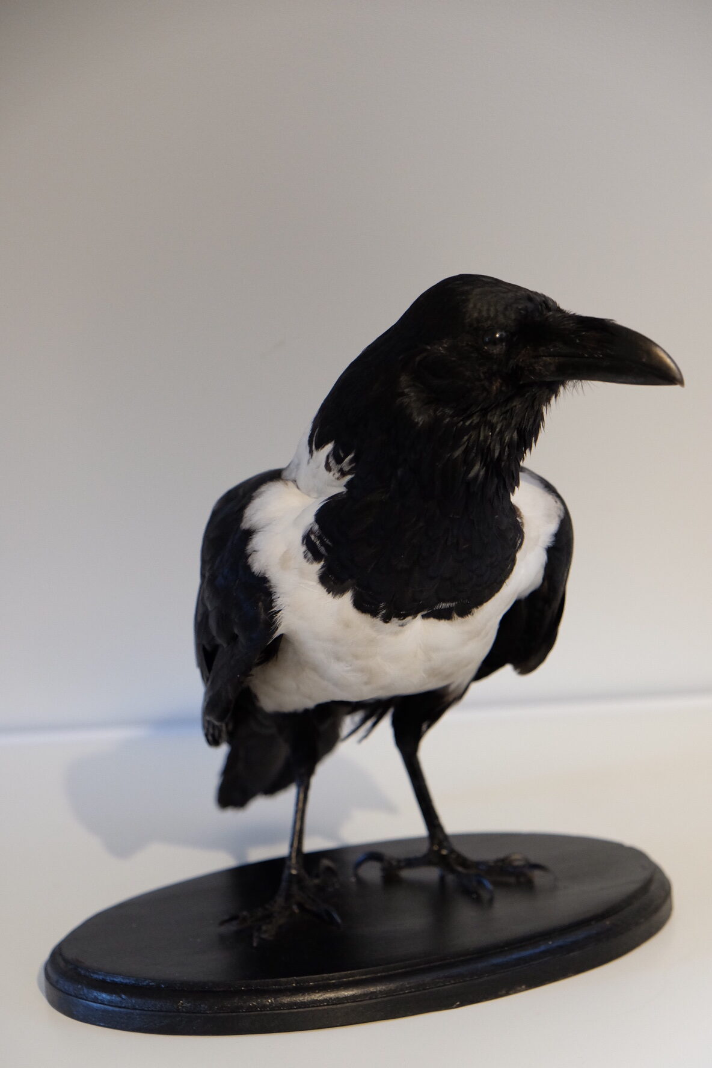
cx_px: 356
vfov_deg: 33.9
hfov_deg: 23.0
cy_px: 534
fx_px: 1750
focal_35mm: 59
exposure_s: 1/60
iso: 1600
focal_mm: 39
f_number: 3.6
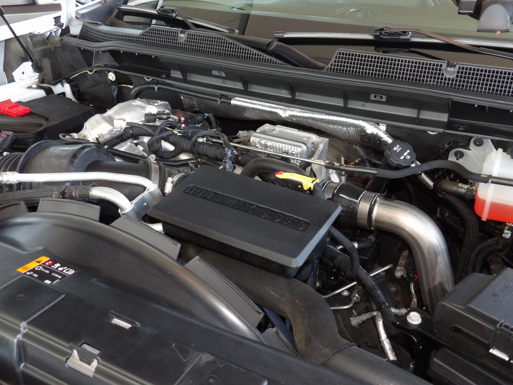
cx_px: 256
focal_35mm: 33
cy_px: 192
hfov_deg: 55.4
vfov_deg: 42.9
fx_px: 489
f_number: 3.6
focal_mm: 5.9
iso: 200
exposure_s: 1/33
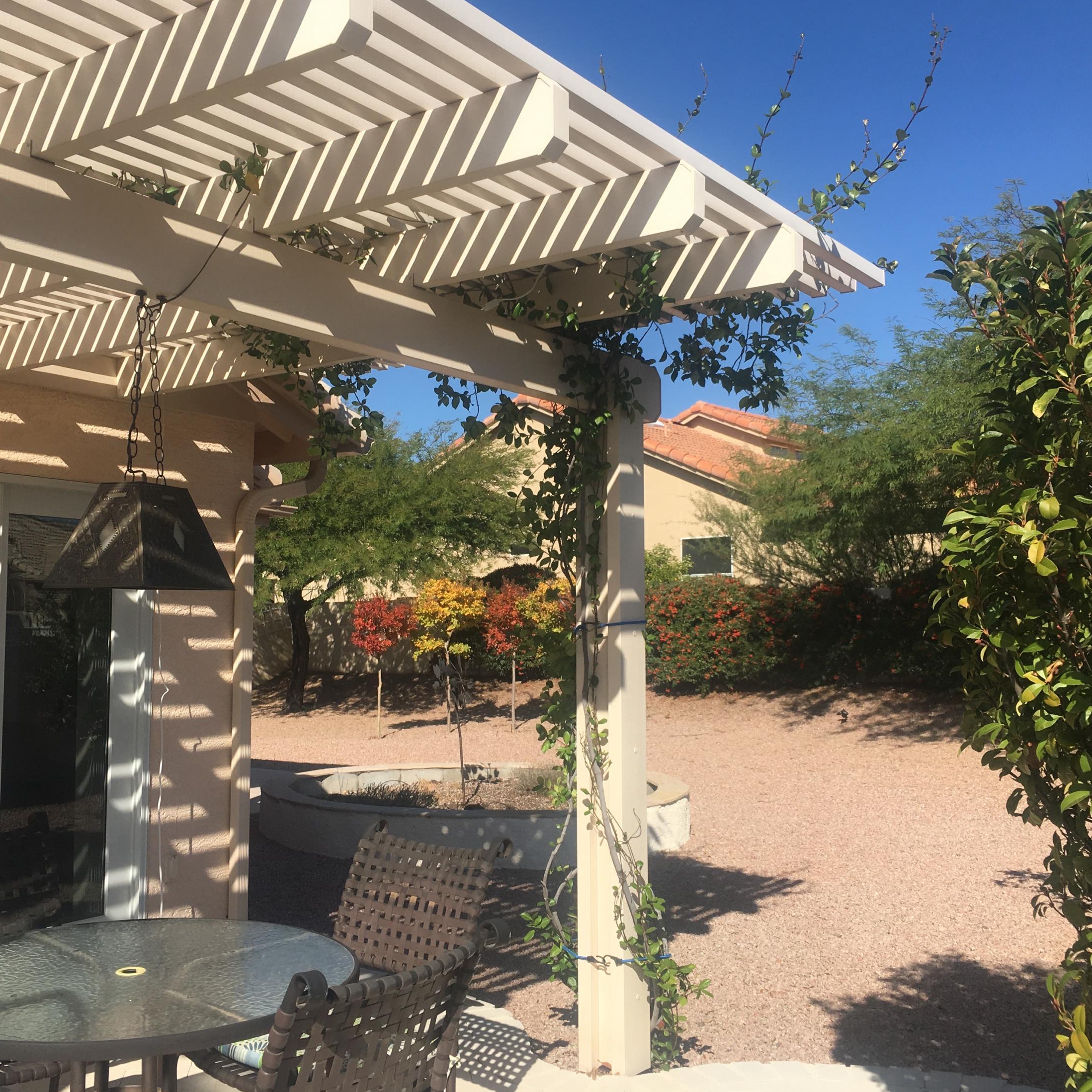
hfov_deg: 47.2
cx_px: 527
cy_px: 544
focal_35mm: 35
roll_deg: -0.9
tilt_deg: +5.2
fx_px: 1249
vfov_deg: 47.2
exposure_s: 1/1789
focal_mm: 4.15
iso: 25
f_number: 2.2
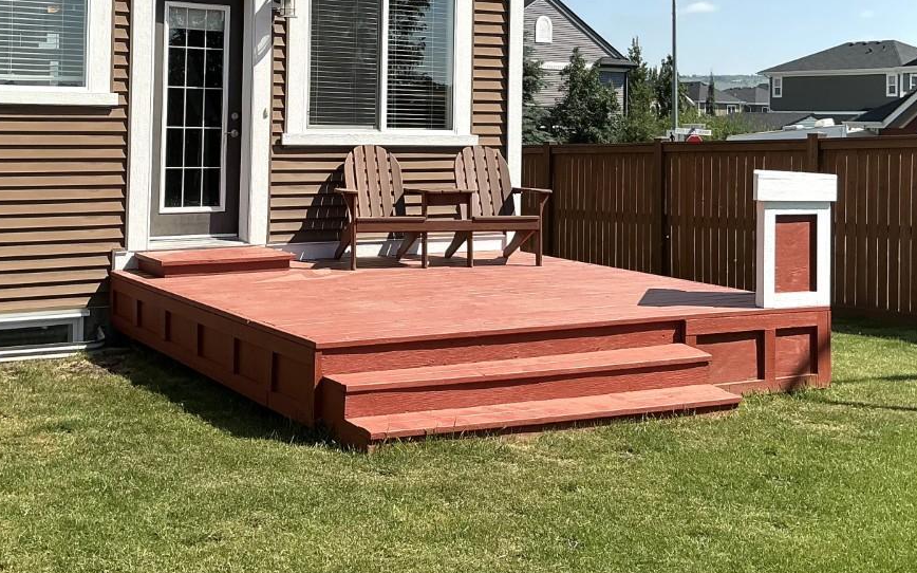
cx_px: 426
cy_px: 93
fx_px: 1274
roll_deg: -1.0
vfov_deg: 24.8
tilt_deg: +2.2
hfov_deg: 39.6
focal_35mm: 51
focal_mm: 3
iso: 25
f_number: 1.8
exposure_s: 1/2058
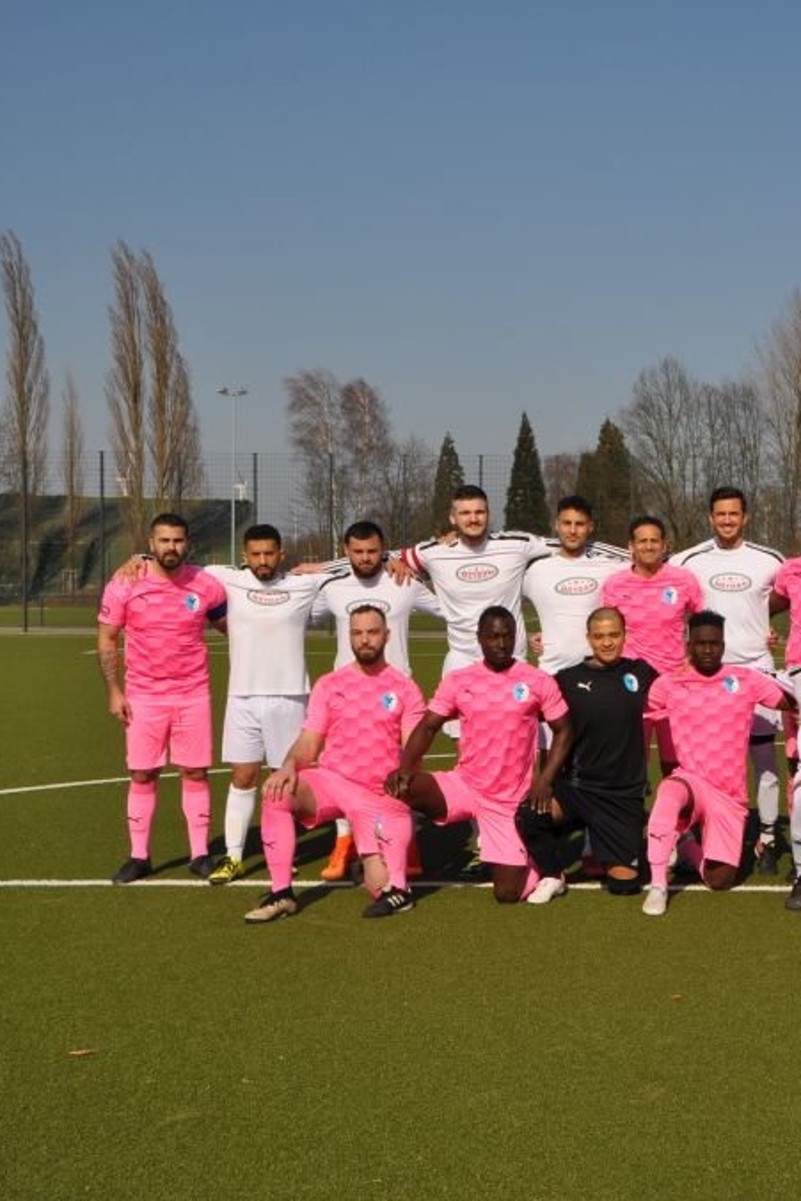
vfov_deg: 35.2
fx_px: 1893
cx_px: 842
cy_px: 602
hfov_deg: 22.7
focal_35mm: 57
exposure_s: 1/500
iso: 200
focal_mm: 25
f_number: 11
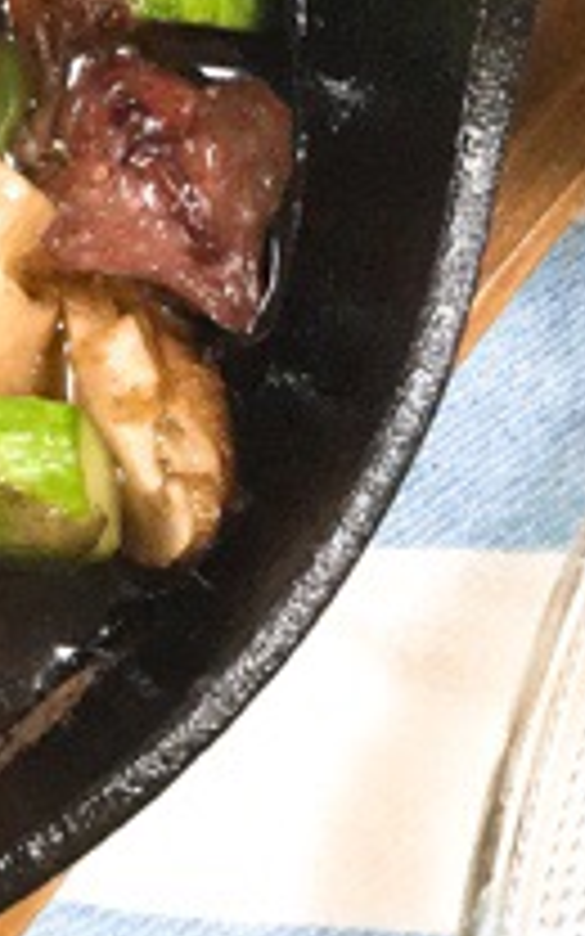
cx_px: -621
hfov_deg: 11.5
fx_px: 2576
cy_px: 63
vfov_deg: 20.1
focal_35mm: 101
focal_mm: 3.3
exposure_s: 1/33
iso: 250
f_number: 2.4
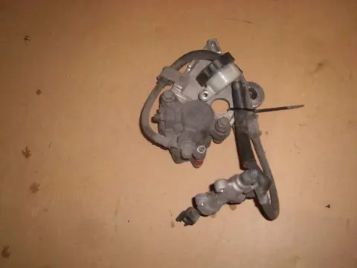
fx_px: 361
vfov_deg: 40.7
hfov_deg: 52.6
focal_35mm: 35
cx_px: 178
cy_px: 134
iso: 100
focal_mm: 5.8
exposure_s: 1/30
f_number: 7.1
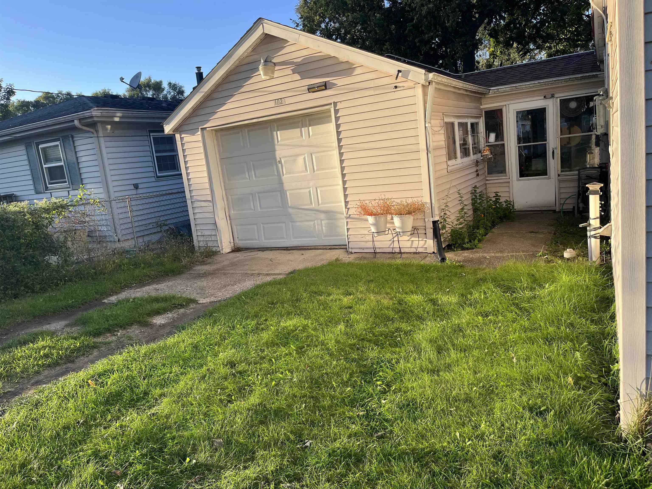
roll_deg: +6.9
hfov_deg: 67.3
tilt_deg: -11.1
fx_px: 490
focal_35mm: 26
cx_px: 326
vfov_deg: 53.1
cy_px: 244
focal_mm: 5.1
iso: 50
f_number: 1.6
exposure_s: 1/766
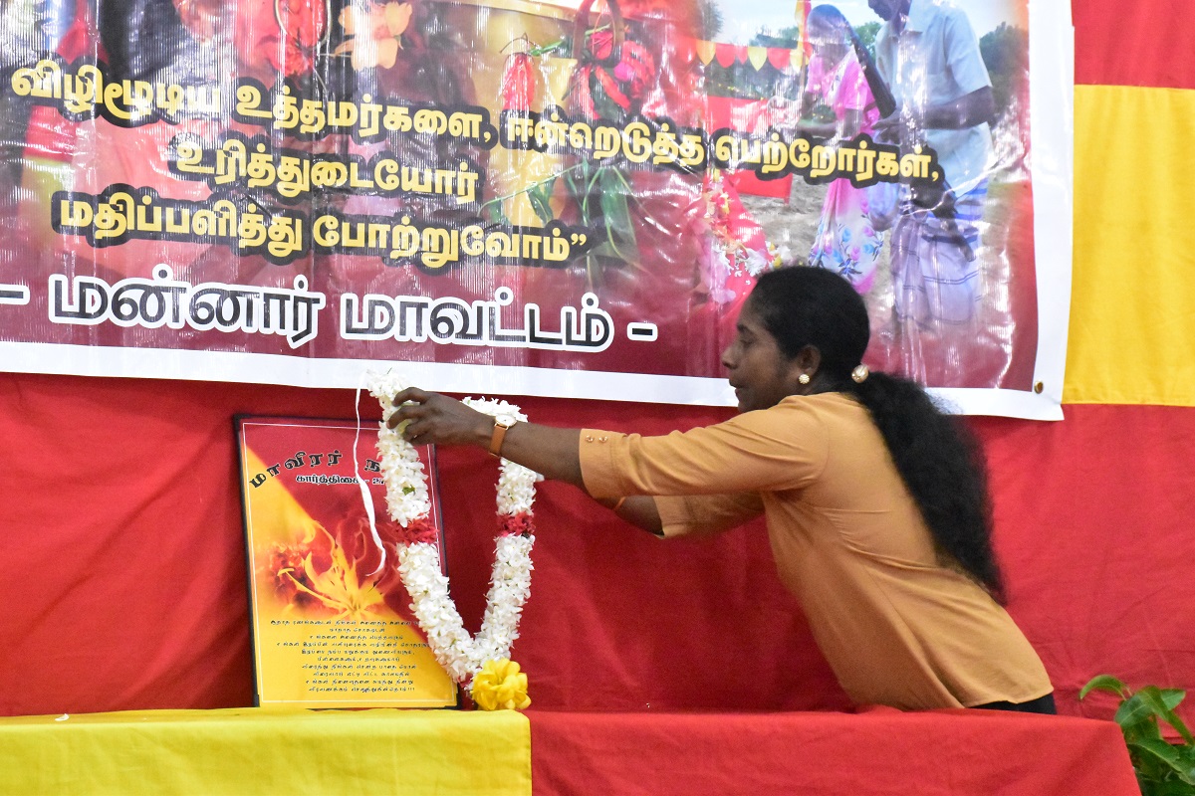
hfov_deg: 24.2
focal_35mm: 84
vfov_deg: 16.3
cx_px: 598
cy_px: 398
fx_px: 2788
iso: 16000
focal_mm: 56
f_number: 10
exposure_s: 1/200
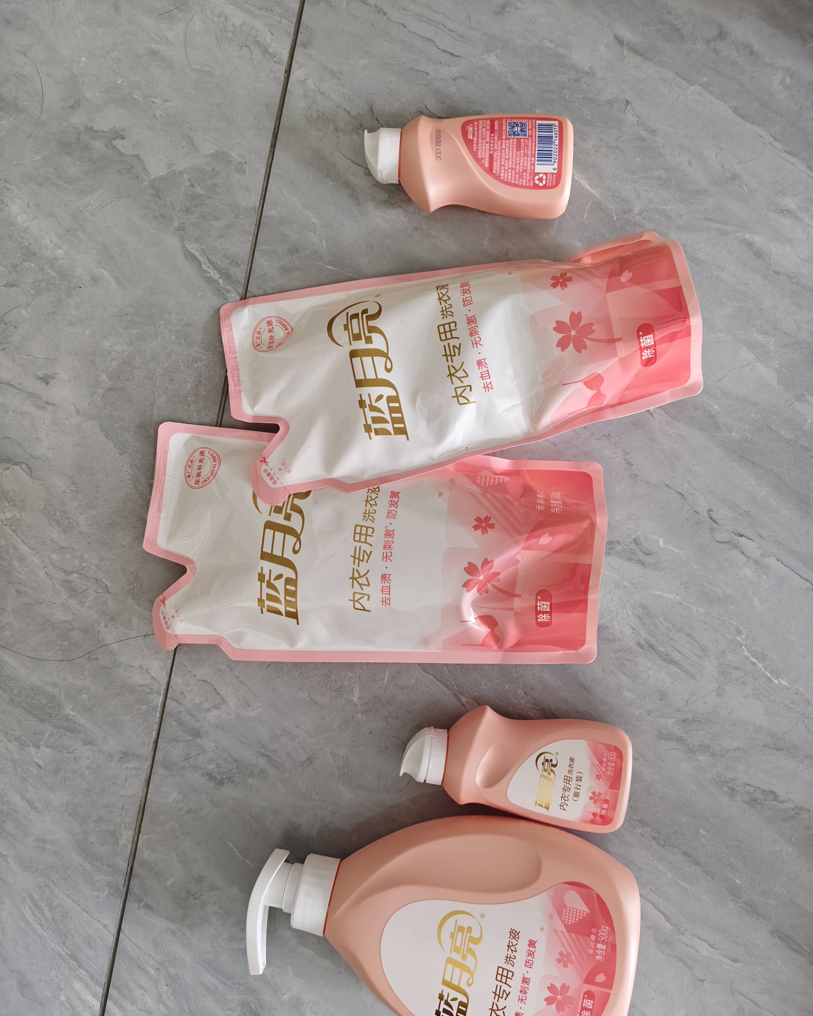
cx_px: 406
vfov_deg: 70.3
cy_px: 529
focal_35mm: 24
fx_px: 722
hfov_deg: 58.8
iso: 764
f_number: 1.88
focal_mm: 5.56
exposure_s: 1/100
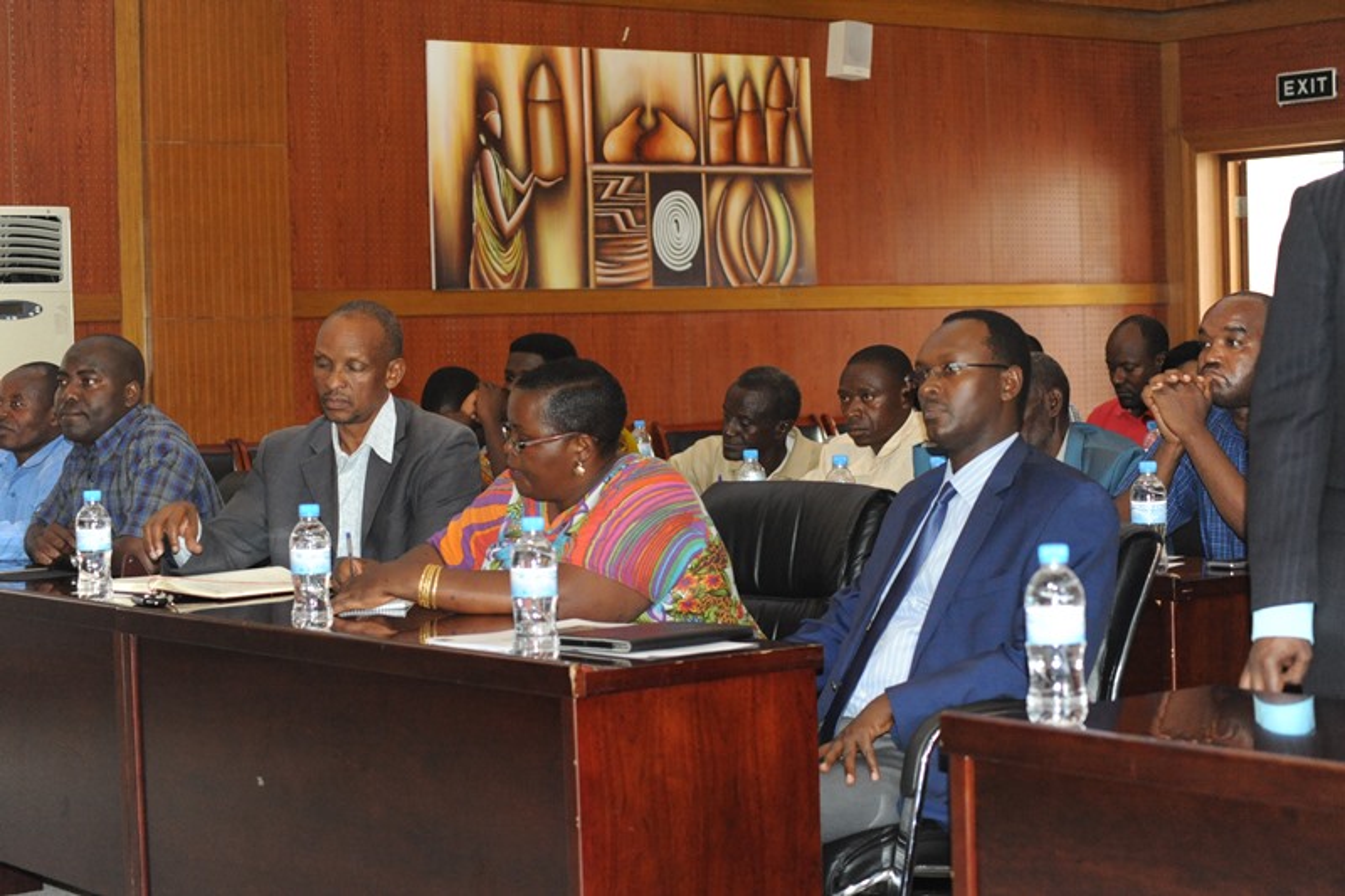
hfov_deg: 28.8
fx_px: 2615
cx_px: 672
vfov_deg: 19.4
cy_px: 448
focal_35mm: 70
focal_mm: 70
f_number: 5.6
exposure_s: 1/125
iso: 5000
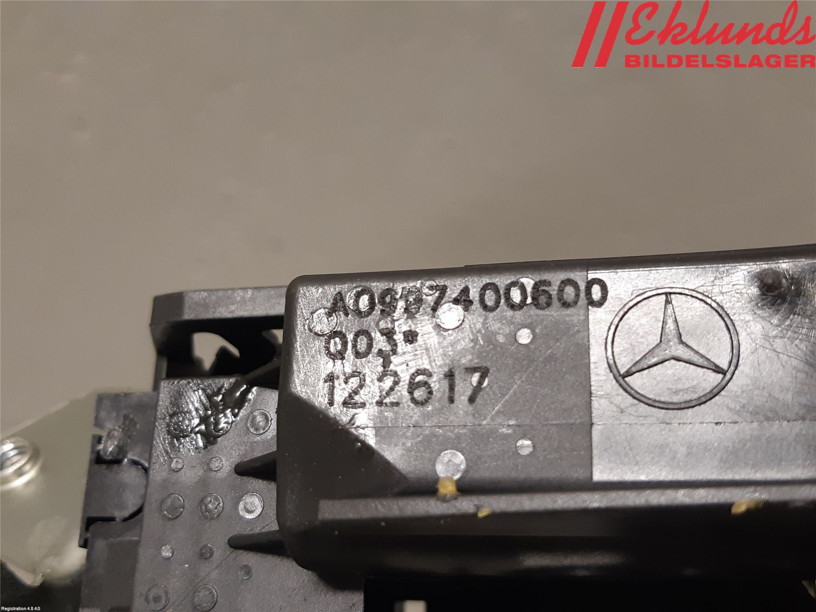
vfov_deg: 53.1
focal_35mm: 26
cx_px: 408
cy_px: 306
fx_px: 613
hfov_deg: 67.3
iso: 160
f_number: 1.7
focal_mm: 3.93
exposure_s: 1/50
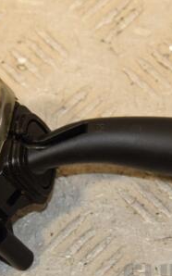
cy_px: 155
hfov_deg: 8.2
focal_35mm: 160
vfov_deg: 13.1
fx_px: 1201
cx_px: 106
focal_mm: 52
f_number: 6.3
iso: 800
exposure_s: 1/200
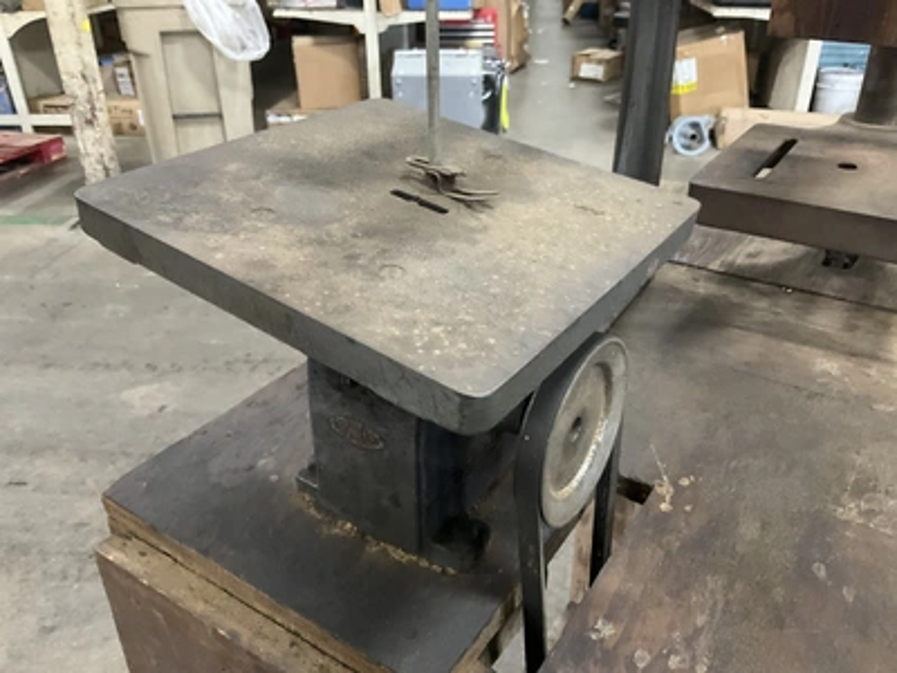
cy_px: 336
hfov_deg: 61.7
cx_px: 448
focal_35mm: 29
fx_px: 751
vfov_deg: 48.2
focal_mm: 3
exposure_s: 1/30
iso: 320
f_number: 1.8
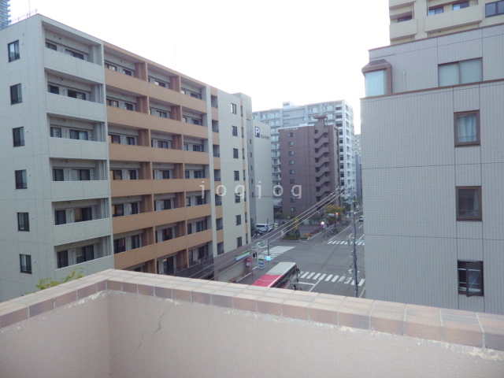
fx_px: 320
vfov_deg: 61.1
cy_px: 189
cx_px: 252
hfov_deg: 76.4
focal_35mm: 22
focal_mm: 4
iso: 100
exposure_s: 1/200
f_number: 3.1
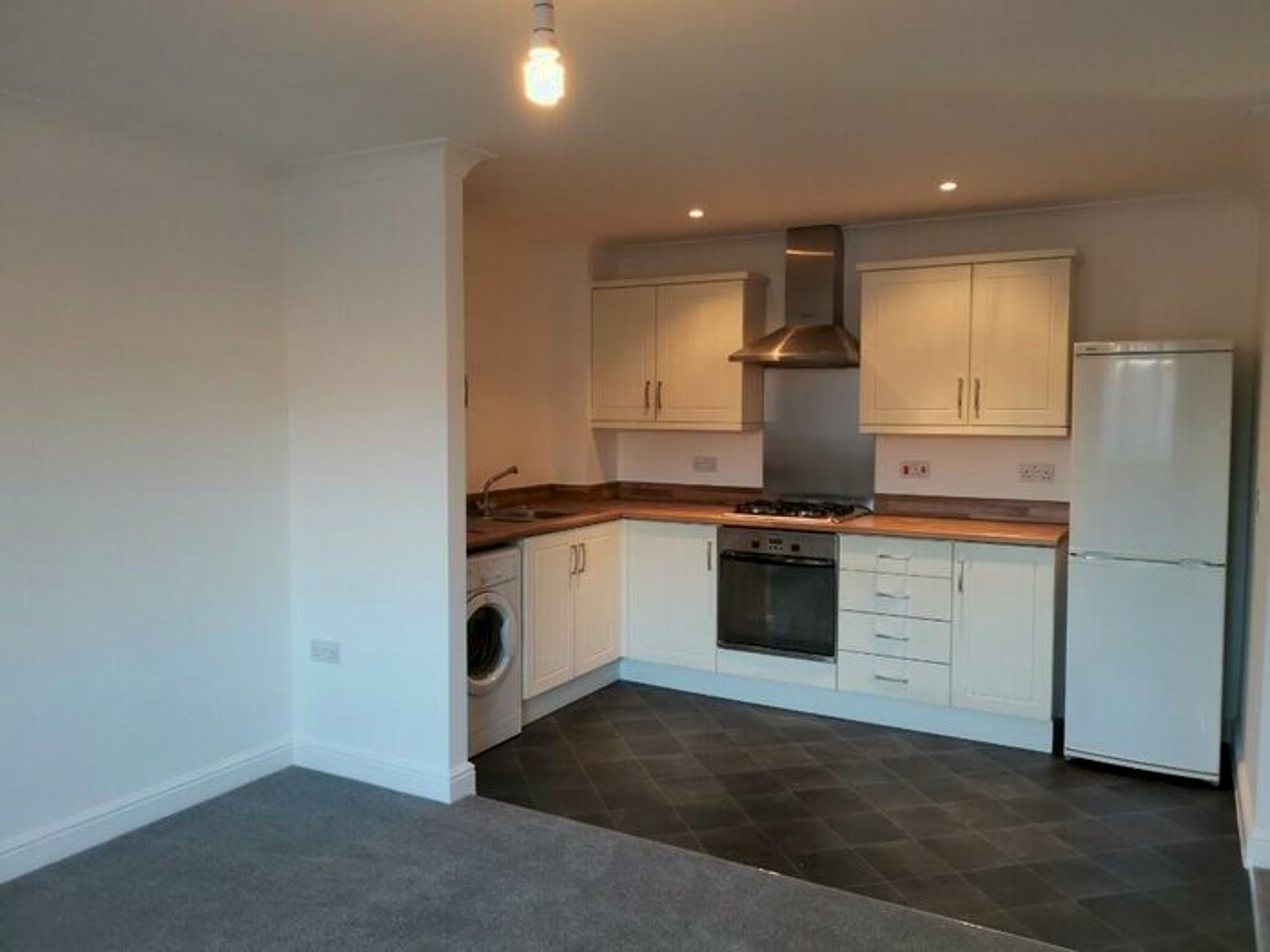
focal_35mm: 27
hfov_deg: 65.3
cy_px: 476
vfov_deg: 51.4
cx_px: 635
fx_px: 991
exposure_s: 1/50
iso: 250
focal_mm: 5.58
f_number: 1.8
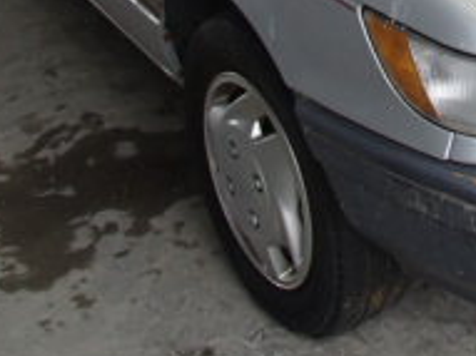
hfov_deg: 19.7
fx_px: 1292
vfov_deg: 14.7
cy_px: -167
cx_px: 563
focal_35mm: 94
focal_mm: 5
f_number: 3.9
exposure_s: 1/60
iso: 100
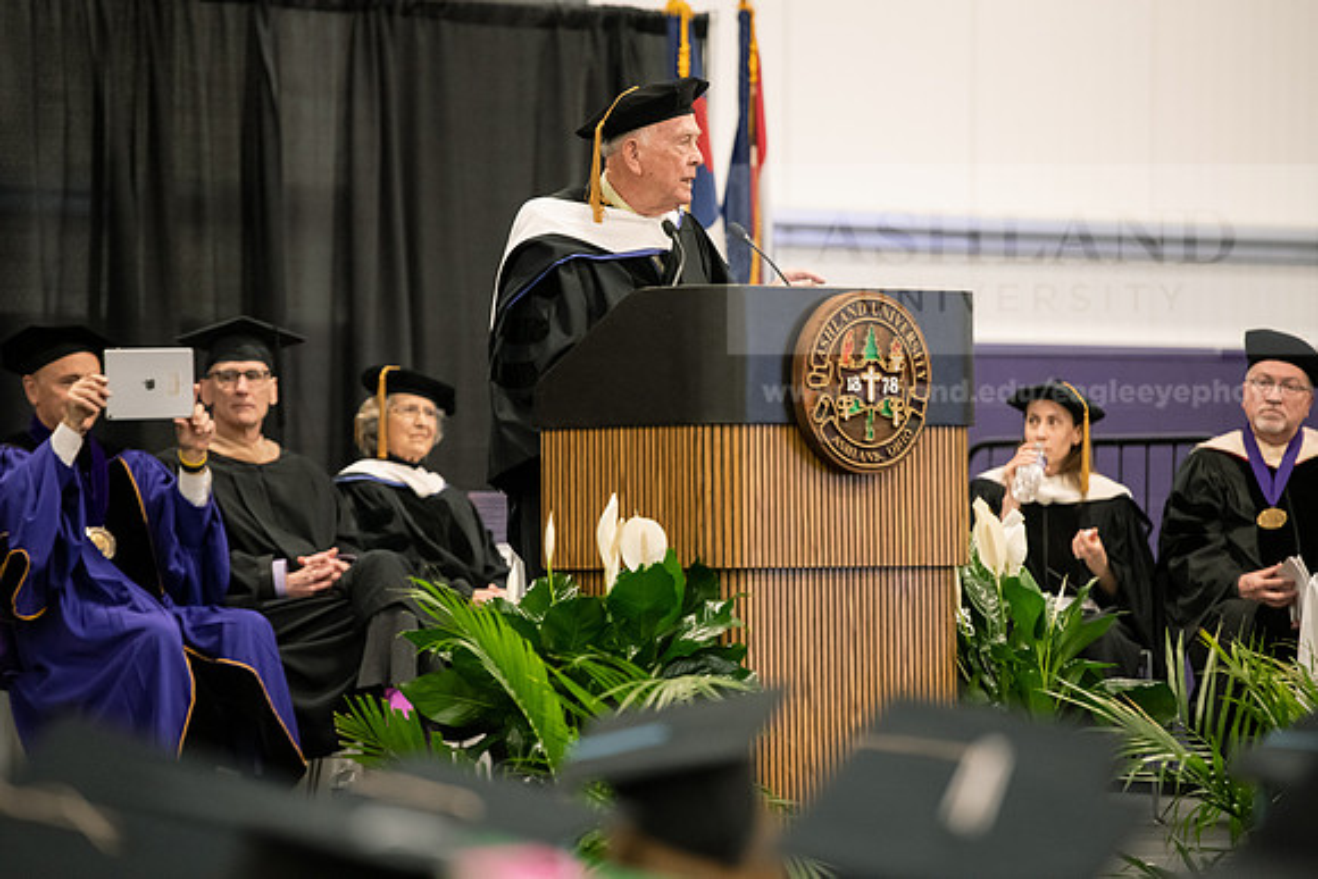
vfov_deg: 7.2
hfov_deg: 10.8
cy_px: 440
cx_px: 659
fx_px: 6957
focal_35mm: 190
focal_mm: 190
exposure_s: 1/200
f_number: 3.5
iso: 3200
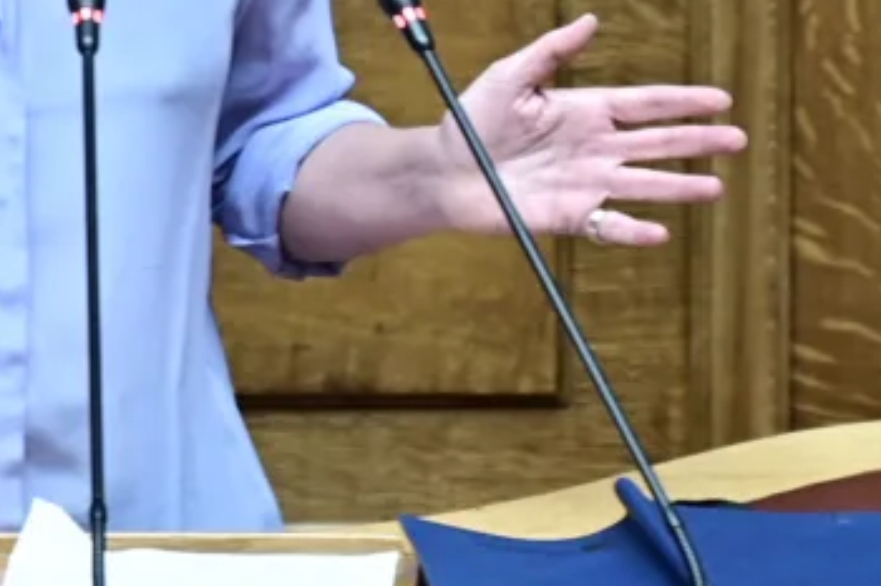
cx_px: 13
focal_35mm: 878
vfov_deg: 1.6
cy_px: -137
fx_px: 21475
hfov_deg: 2.3
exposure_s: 1/320
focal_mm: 200
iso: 800
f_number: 2.8
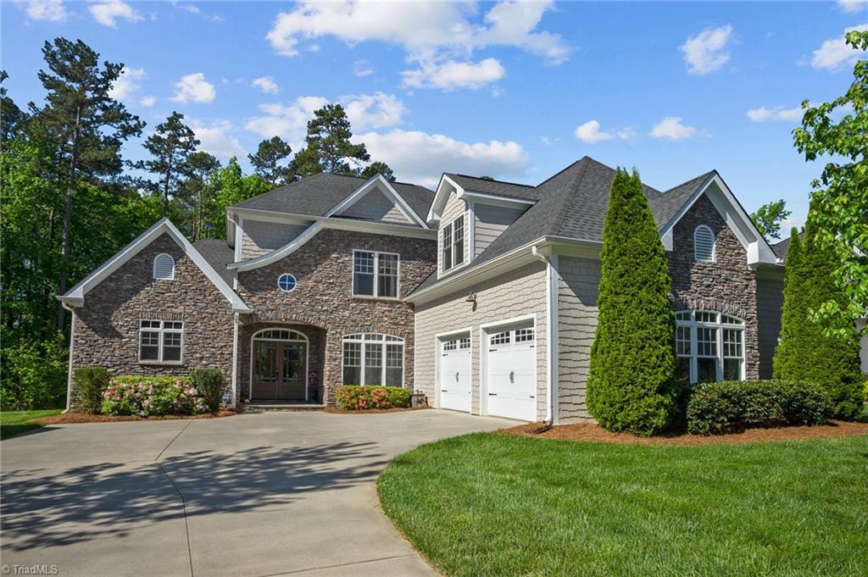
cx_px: 434
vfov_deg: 57.1
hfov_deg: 78.6
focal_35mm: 22
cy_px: 288
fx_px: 530
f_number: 8
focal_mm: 22
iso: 160
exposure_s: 1/500
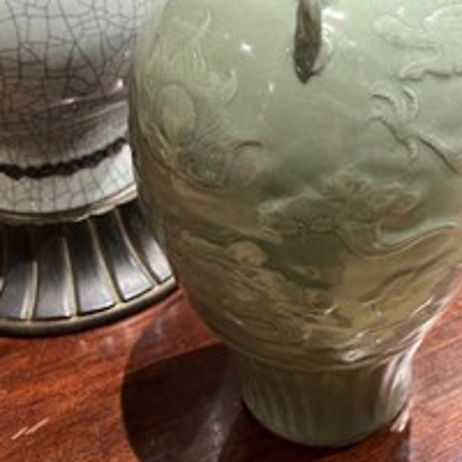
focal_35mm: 46
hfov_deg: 36.2
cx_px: 326
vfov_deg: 35.7
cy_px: 99
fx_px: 695
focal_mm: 5.7
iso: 100
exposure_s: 1/60
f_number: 1.5
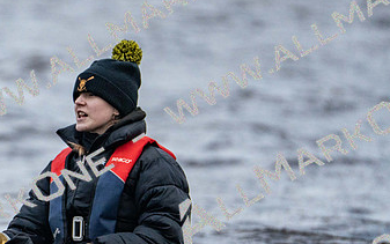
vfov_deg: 1.2
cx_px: 80
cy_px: 144
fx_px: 11198
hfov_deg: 2.0
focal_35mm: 1053
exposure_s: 1/1600
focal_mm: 600
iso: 4000
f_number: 6.3
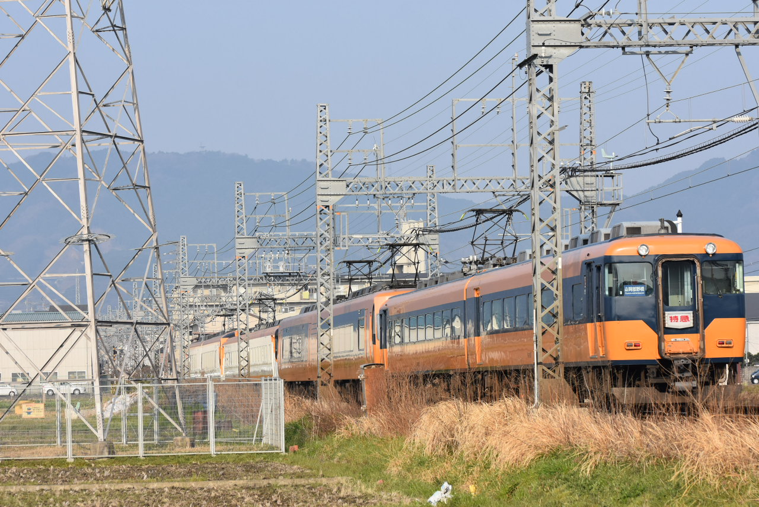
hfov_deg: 13.0
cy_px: 254
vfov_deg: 8.7
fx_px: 3324
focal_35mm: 158
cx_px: 380
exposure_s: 1/1600
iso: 400
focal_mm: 105
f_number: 5.6
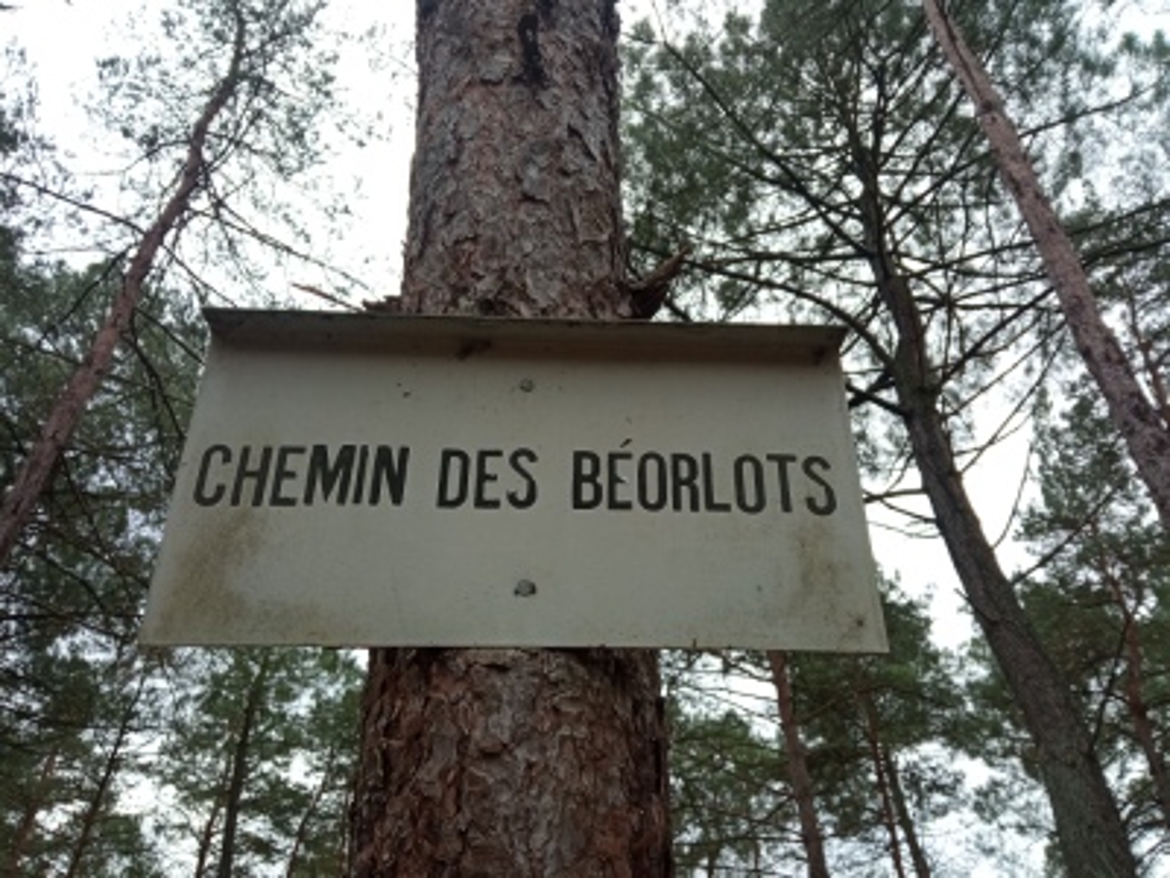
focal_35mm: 27
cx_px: 585
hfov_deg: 65.3
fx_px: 913
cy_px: 439
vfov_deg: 51.4
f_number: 2.2
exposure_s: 1/129
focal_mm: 3.79
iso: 113
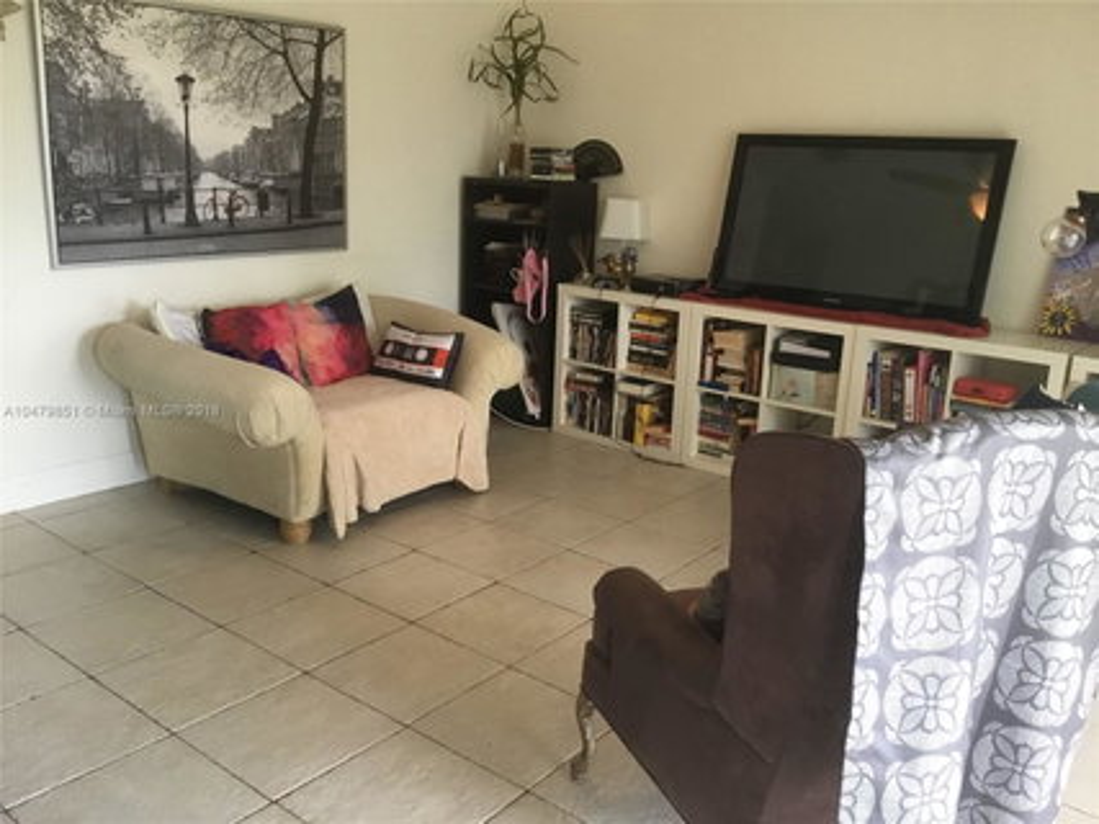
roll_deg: -2.7
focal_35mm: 31
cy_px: 412
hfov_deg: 58.4
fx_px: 984
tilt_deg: -14.3
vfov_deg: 45.4
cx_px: 550
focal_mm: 3.3
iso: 125
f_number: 2.4
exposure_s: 1/30
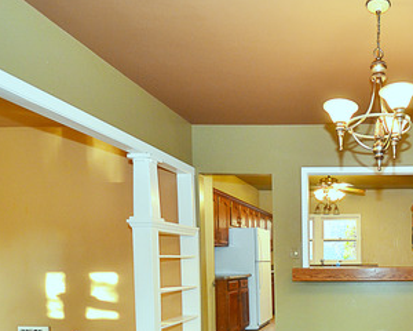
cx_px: 368
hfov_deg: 52.1
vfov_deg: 45.3
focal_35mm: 30
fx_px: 367
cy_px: 279
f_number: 4
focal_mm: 10
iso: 800
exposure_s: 1/60
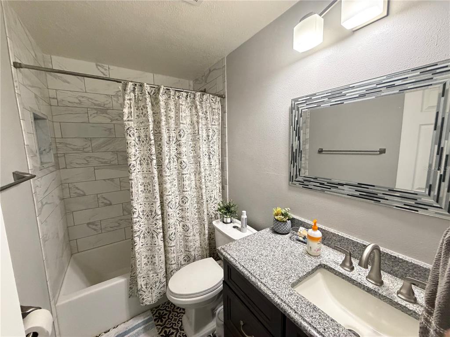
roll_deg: +1.6
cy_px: 168
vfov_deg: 85.7
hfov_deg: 102.1
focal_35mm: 14
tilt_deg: -6.2
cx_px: 225
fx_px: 182
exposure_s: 1/60
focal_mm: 2.22
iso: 640
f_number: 2.2
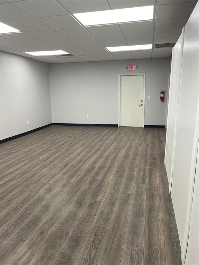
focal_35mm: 26
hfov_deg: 53.1
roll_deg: +2.2
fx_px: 199
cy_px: 132
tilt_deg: -10.2
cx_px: 100
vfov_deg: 67.3
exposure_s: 1/120
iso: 80
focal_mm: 5.1
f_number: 1.6
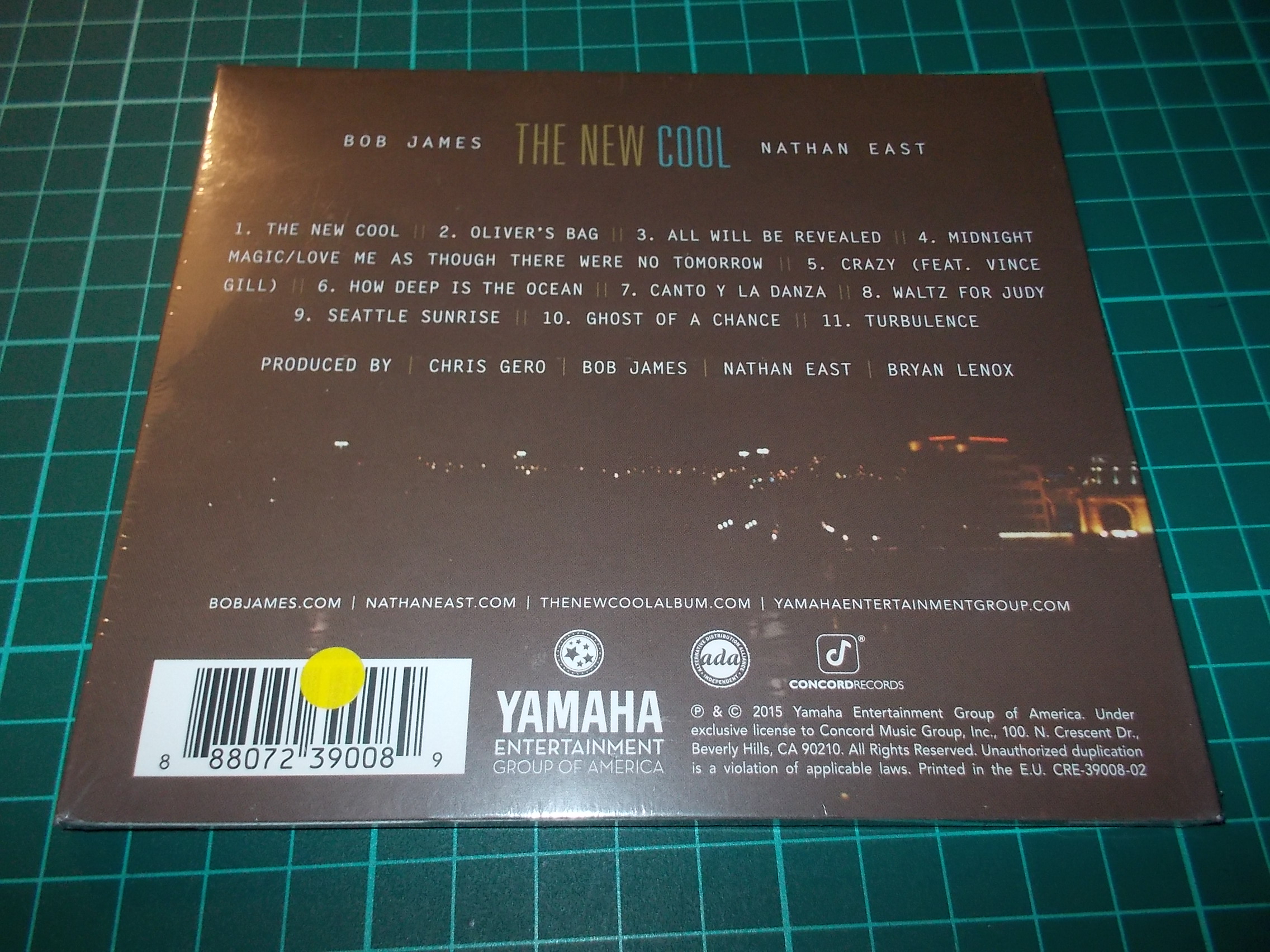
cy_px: 476
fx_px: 1064
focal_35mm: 29
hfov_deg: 61.7
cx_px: 635
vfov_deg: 48.2
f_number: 3.3
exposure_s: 1/30
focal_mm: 4.1
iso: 200
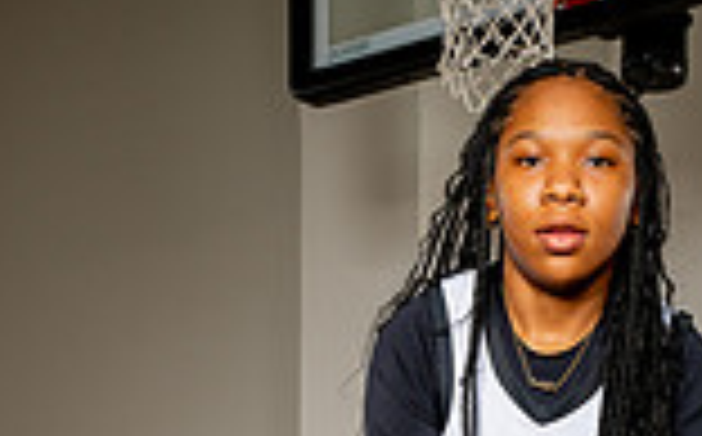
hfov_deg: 18.5
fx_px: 2140
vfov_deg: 10.3
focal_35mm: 112
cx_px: 508
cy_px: 984
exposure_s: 1/500
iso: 250
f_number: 8
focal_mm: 38
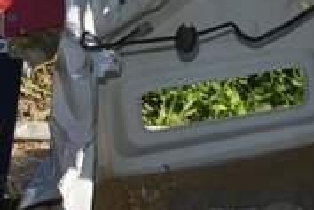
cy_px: 56
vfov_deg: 10.5
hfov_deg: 14.6
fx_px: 1134
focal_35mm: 130
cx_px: 483
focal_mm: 24
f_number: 8
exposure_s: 1/200
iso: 100
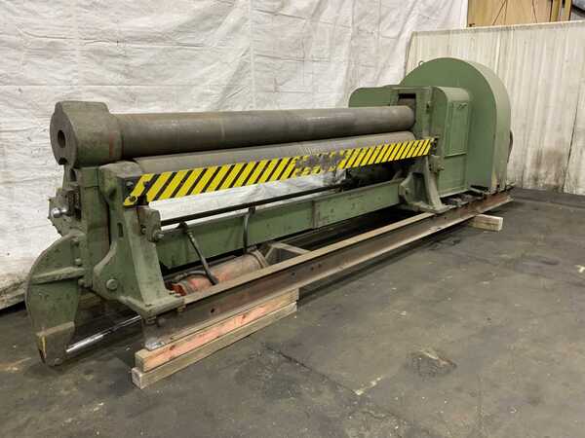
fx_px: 490
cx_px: 292
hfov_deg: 61.7
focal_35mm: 29
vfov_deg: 48.2
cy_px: 219
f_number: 1.8
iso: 160
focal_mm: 3
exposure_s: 1/60
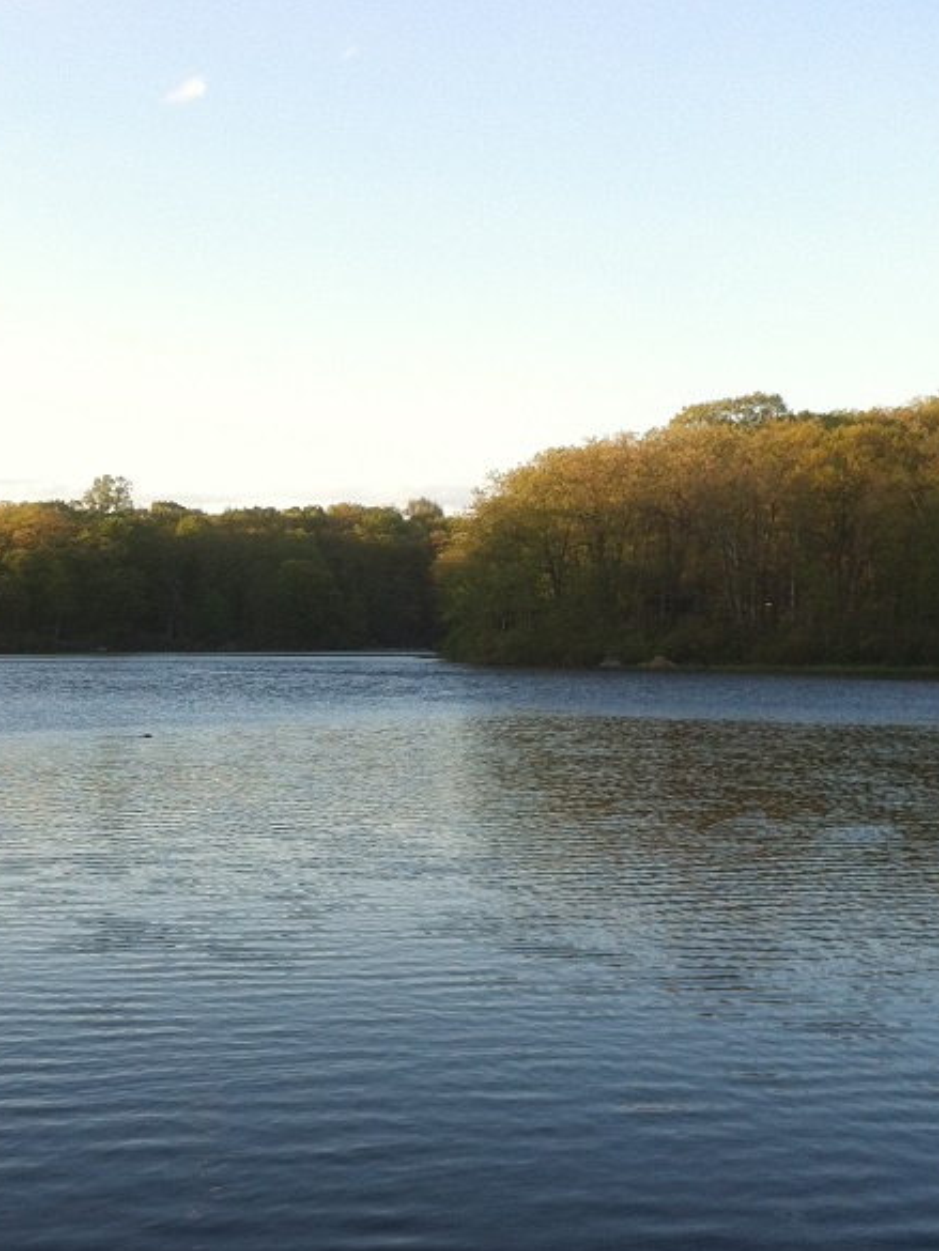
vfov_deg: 29.9
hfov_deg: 22.8
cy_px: 884
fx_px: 2314
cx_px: 278
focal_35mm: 64
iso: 80
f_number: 2.8
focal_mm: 3.85
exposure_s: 1/214
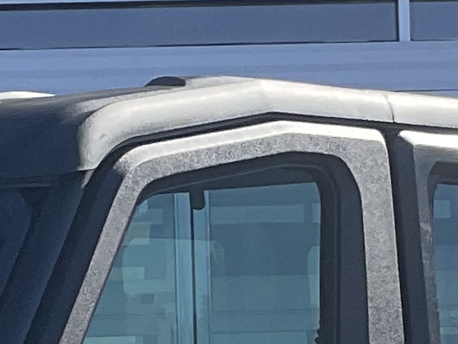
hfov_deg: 9.0
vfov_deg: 6.7
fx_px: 2913
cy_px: 410
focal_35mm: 220
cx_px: 236
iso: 16
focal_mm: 3
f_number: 1.8
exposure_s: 1/855
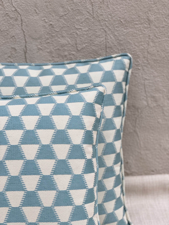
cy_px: 112
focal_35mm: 52
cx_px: 84
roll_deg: +1.6
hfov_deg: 28.0
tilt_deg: -24.0
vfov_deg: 36.8
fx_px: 338
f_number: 2
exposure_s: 1/122
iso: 25
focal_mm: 6
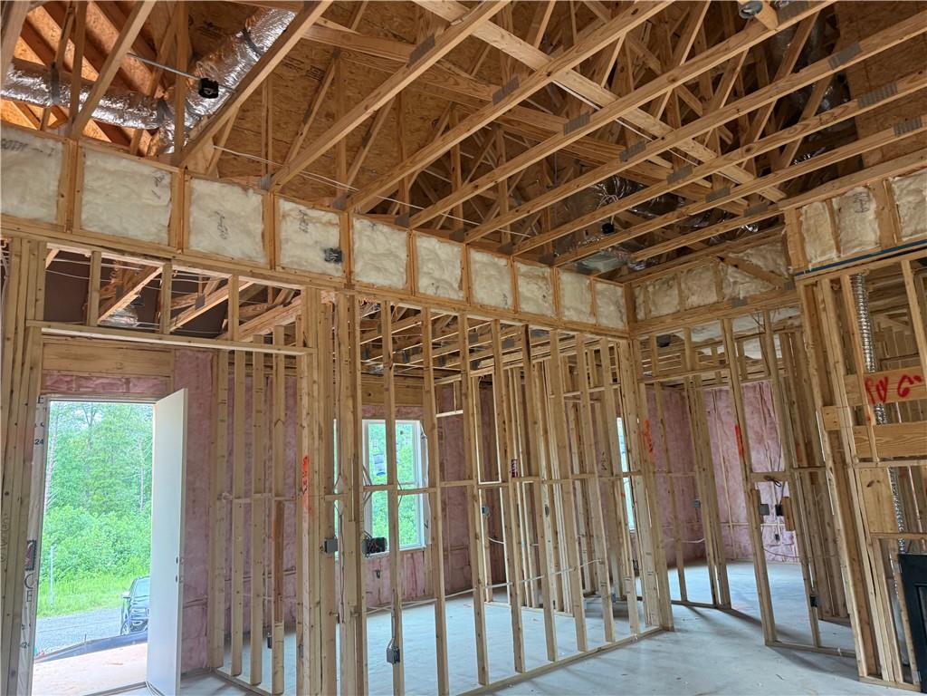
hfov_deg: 71.6
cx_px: 464
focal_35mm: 24
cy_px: 348
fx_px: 643
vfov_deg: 56.8
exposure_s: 1/60
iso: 250
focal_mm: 6.76
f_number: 1.78
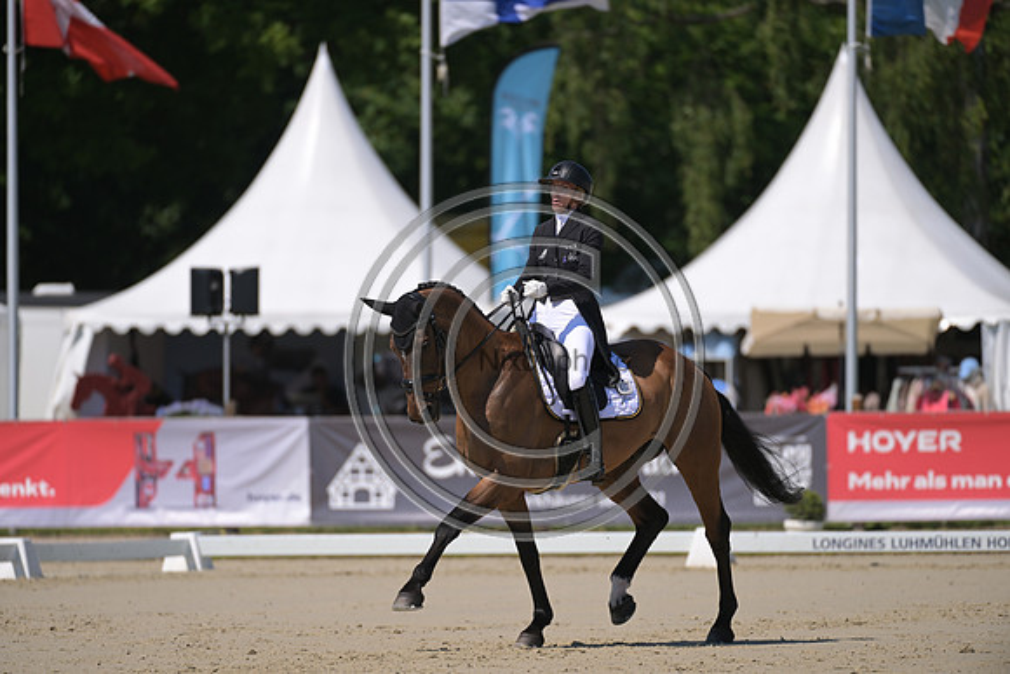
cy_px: 337
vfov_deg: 3.4
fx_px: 11224
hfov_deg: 5.2
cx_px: 505
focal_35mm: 400
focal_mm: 400
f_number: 5
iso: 140
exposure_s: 1/1250
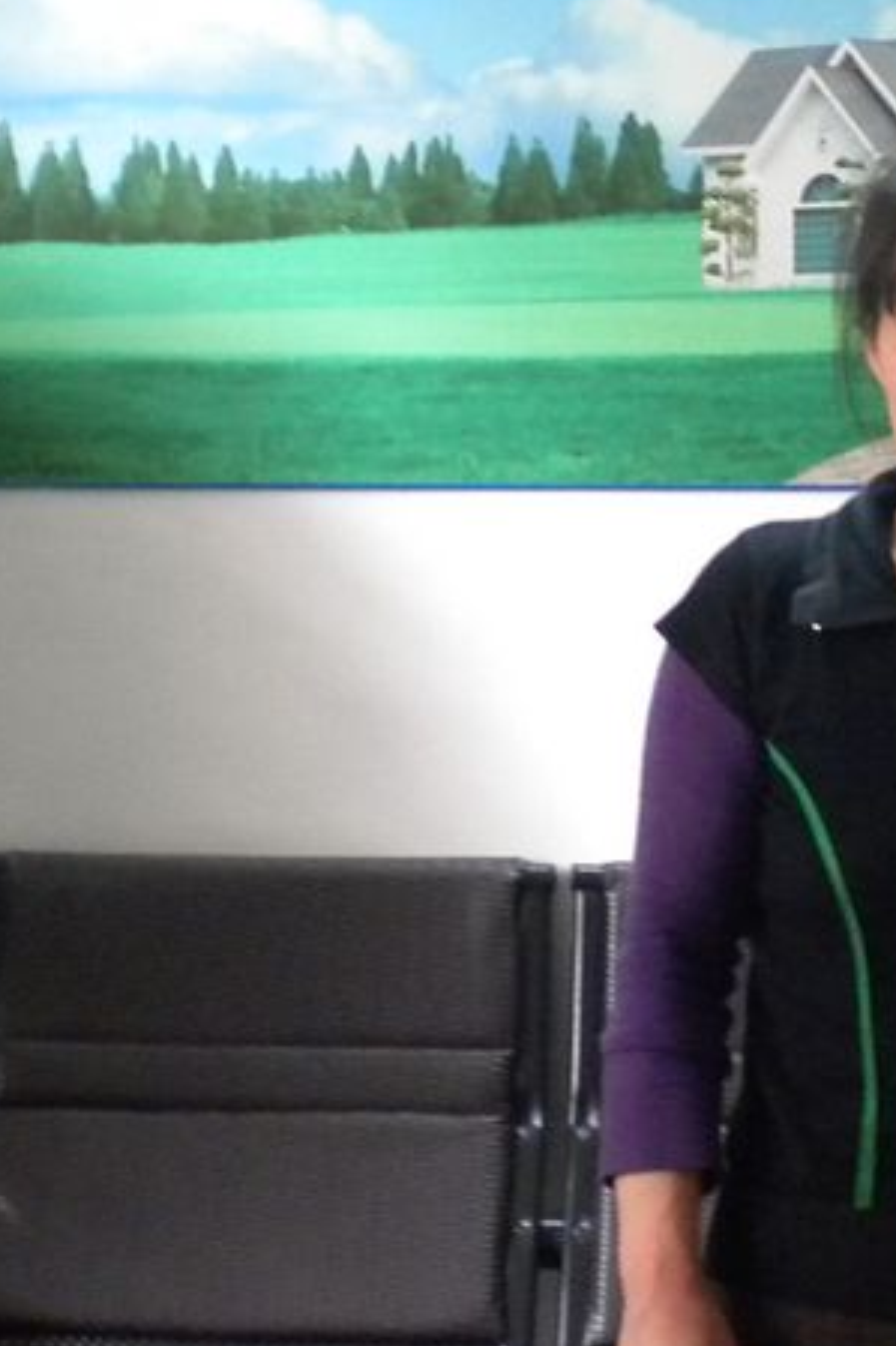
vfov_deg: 24.3
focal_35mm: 83
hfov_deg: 16.2
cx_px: 845
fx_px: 3101
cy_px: 429
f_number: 3.1
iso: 555
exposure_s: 1/8.8
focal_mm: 6.3
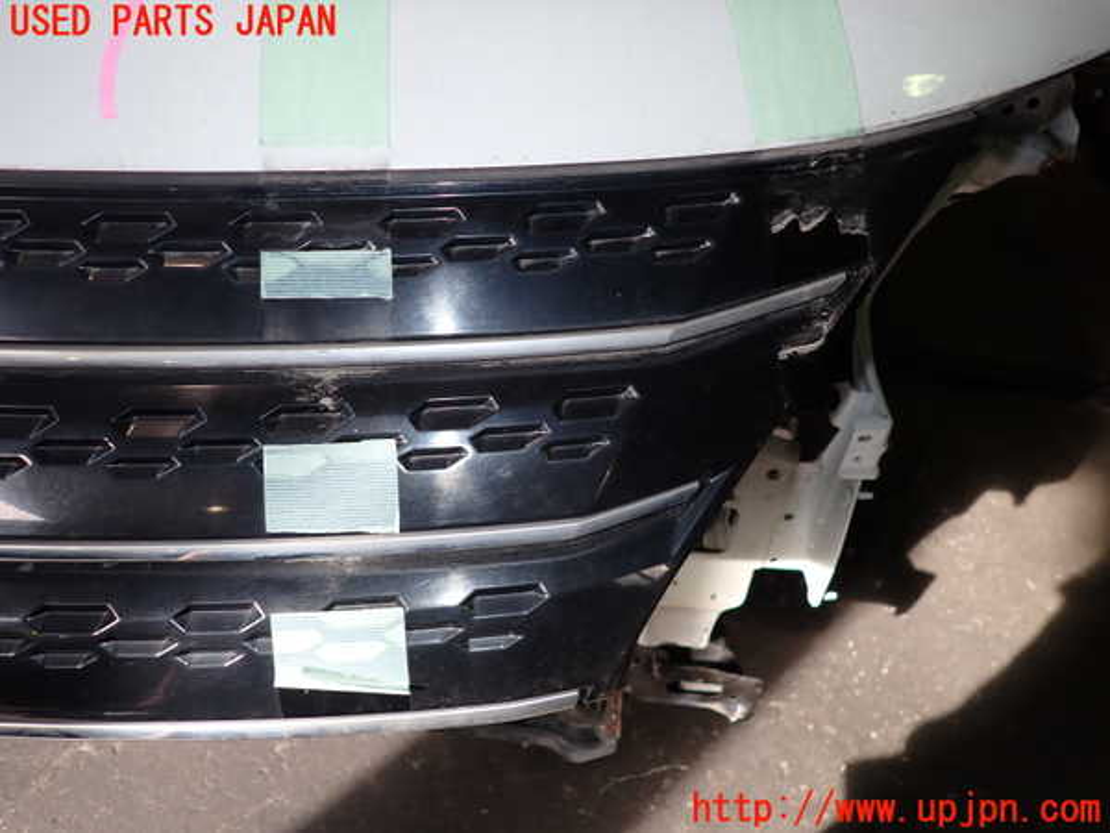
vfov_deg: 54.9
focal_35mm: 25
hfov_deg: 69.4
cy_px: 416
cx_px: 555
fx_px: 802
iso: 100
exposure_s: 1/30
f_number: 5.6
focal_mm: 4.5
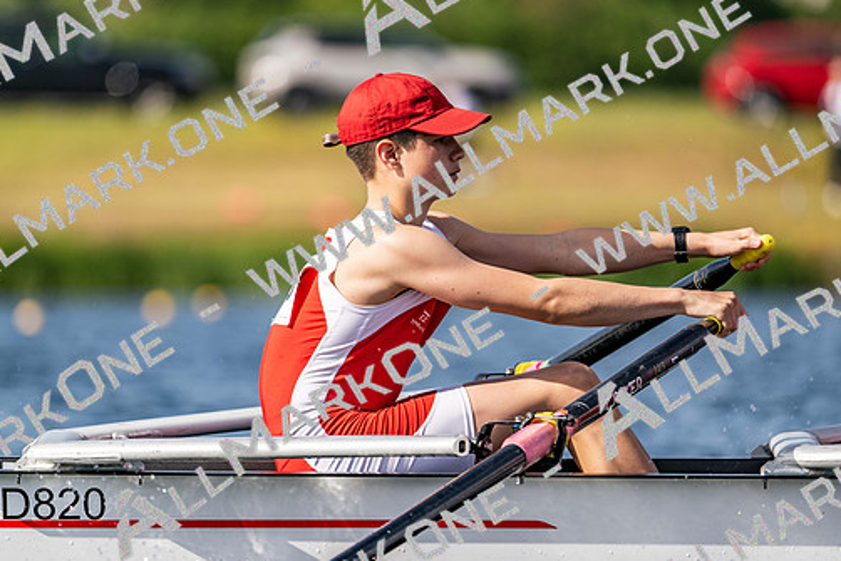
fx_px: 10795
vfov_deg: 3.0
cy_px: 302
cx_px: 454
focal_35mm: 462
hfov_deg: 4.5
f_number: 4.5
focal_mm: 400
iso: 200
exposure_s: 1/2500
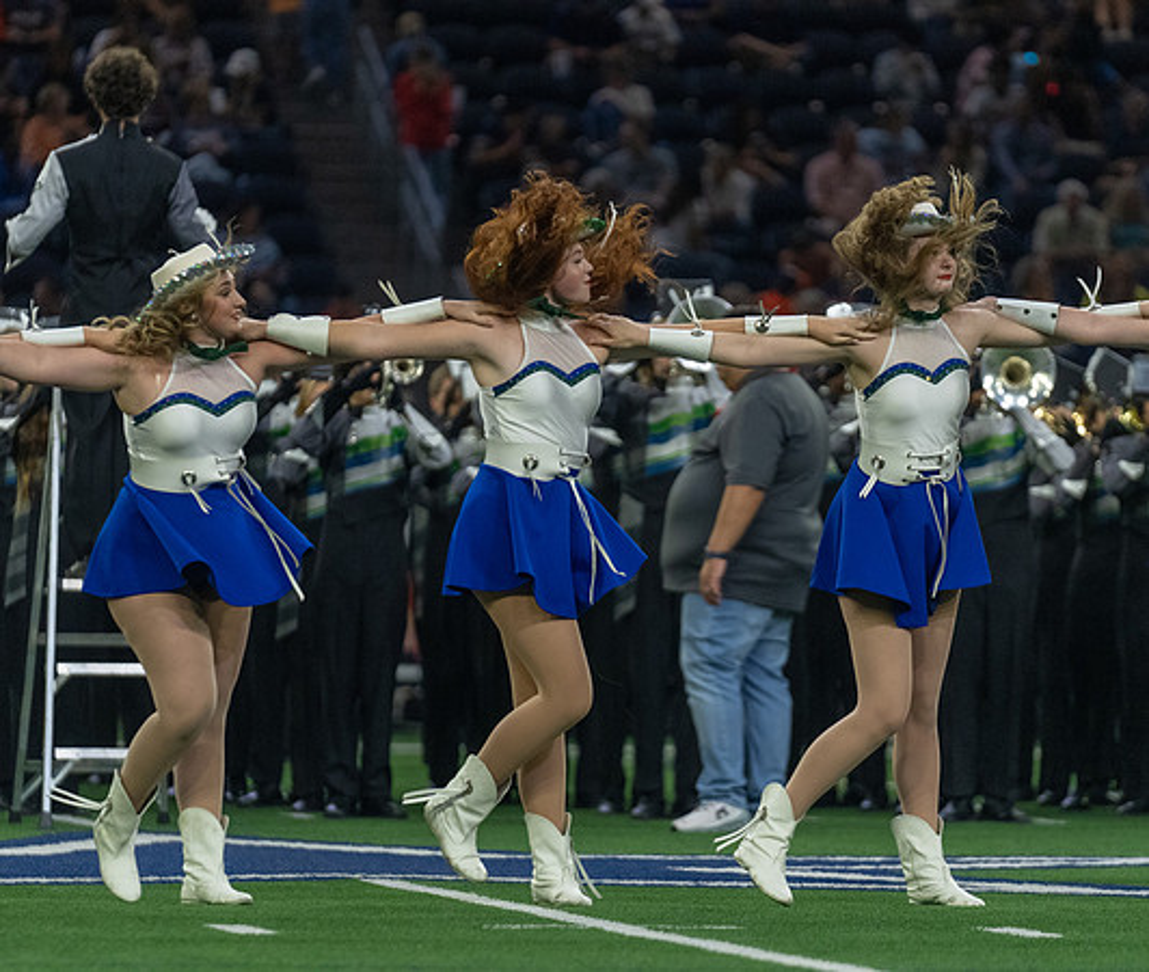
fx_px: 9927
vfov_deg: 5.6
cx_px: 571
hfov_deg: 6.6
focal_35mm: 285
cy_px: 586
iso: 3200
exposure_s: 1/1000
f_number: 2.8
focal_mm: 200
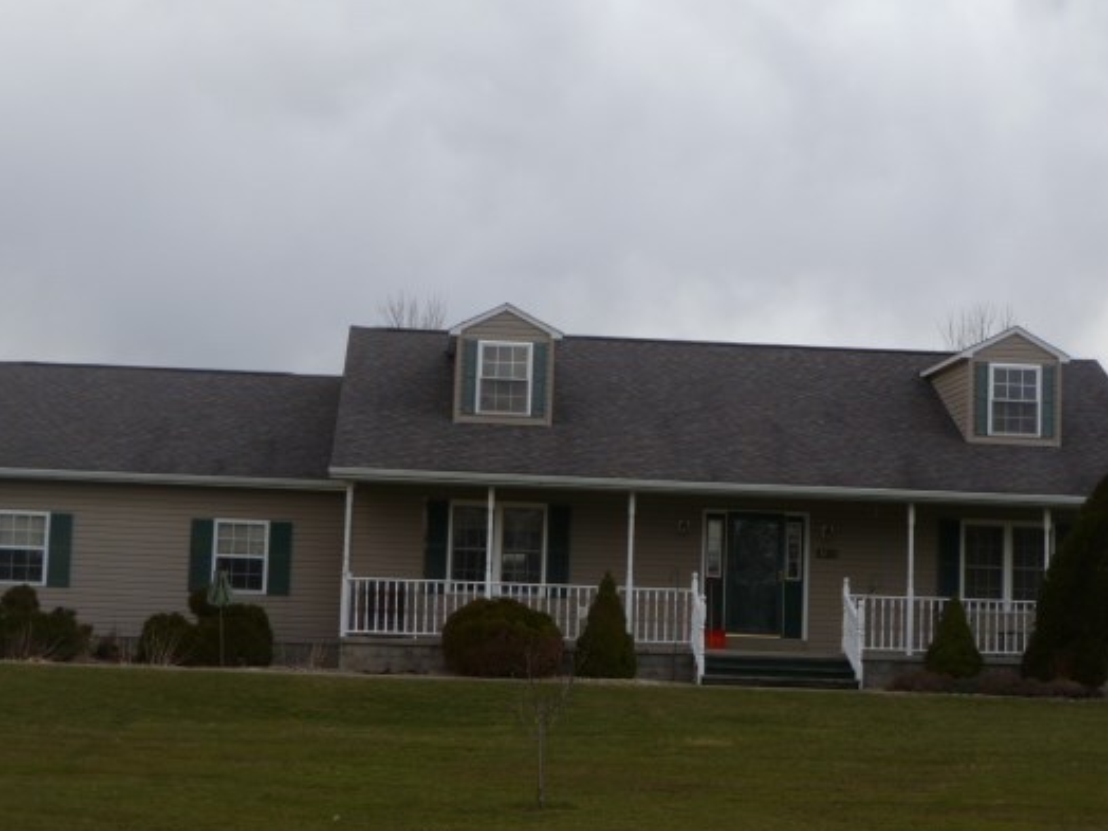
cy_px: 402
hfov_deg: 29.4
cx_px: 573
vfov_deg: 22.3
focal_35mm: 66
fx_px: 2113
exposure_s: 1/80
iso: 80
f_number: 4
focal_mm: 9.6
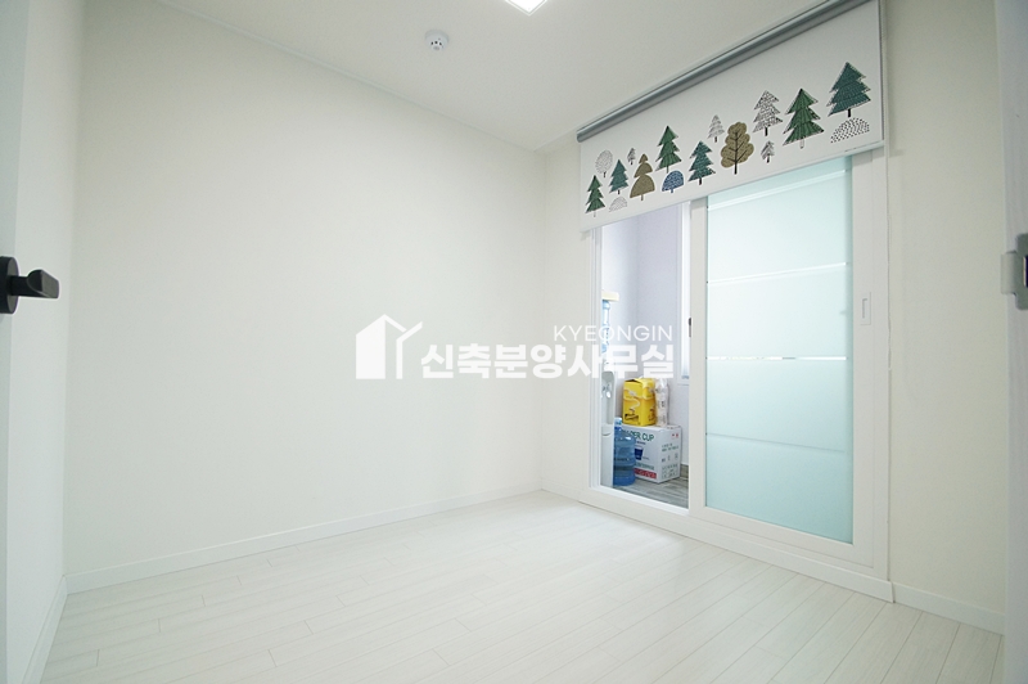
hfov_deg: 100.4
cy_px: 342
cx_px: 514
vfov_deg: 77.2
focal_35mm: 15
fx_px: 428
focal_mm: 10
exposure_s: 1/160
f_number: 4
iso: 800
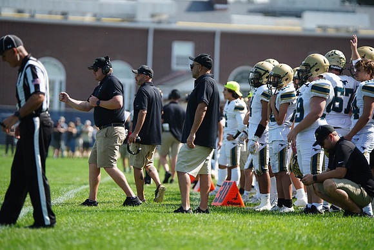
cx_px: 187
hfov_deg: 8.8
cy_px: 125
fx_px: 2431
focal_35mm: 234
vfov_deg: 5.9
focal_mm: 234
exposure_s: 1/3200
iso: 400
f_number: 2.8
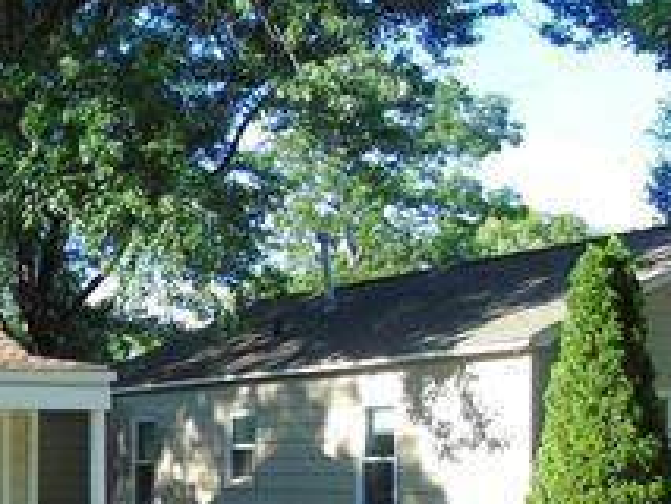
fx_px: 1455
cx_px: -227
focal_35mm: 75
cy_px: 476
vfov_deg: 19.2
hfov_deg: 22.8
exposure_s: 1/200
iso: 80
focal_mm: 4.4
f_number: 3.4
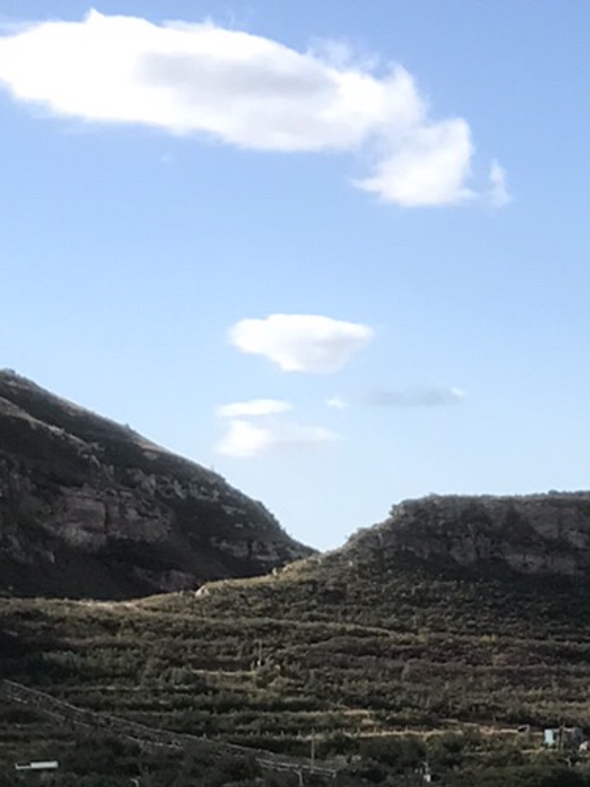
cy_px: 957
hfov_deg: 12.6
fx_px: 2545
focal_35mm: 112
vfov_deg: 16.8
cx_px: 873
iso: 20
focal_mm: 3.99
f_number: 1.8
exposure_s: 1/1277
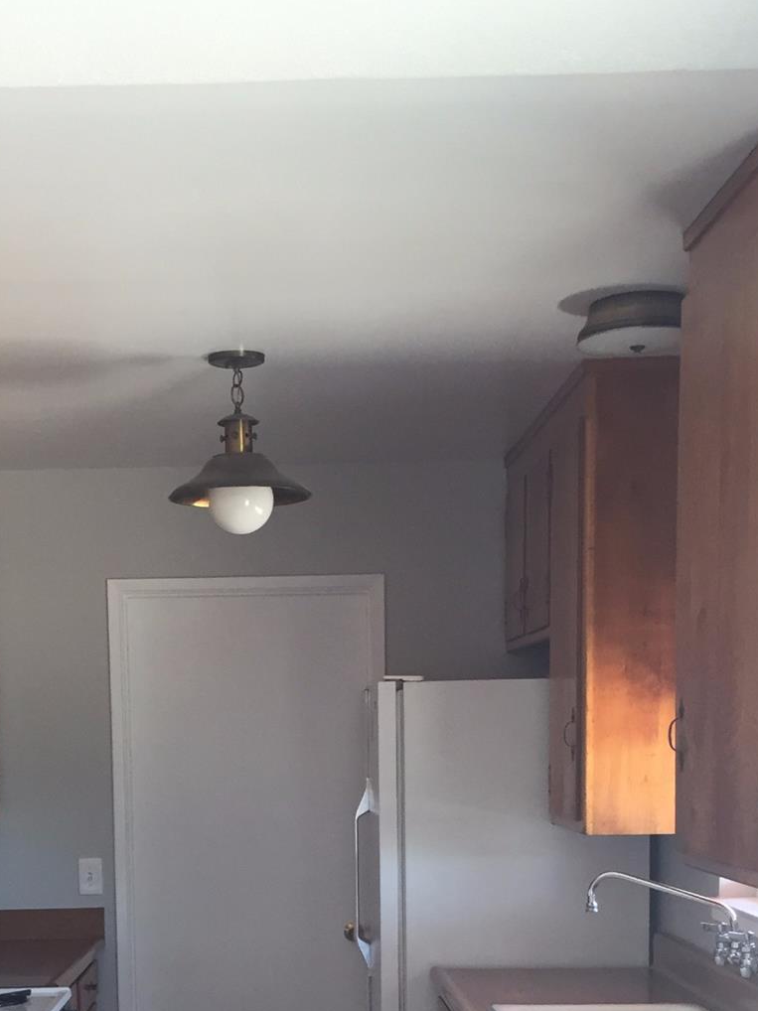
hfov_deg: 25.5
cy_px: 912
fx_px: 1665
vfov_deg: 32.1
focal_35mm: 57
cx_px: 245
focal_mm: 4.15
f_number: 2.2
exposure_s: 1/30
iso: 32
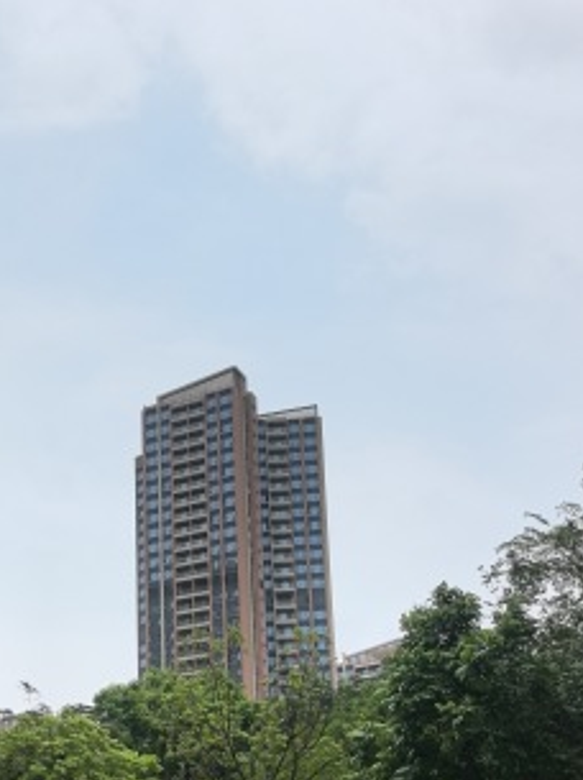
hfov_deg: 27.8
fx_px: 1170
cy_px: 641
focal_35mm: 52
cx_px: 192
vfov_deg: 35.5
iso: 50
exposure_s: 1/2915
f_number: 2
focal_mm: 6.98
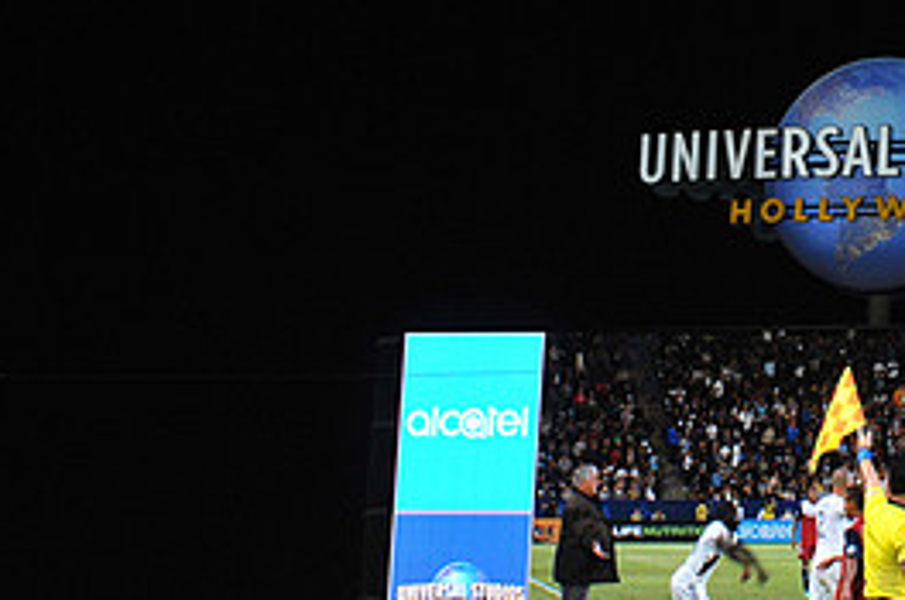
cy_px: 415
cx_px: 812
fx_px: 7453
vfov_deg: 4.6
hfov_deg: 6.9
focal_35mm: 297
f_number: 8
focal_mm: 135
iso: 1600
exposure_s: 1/250
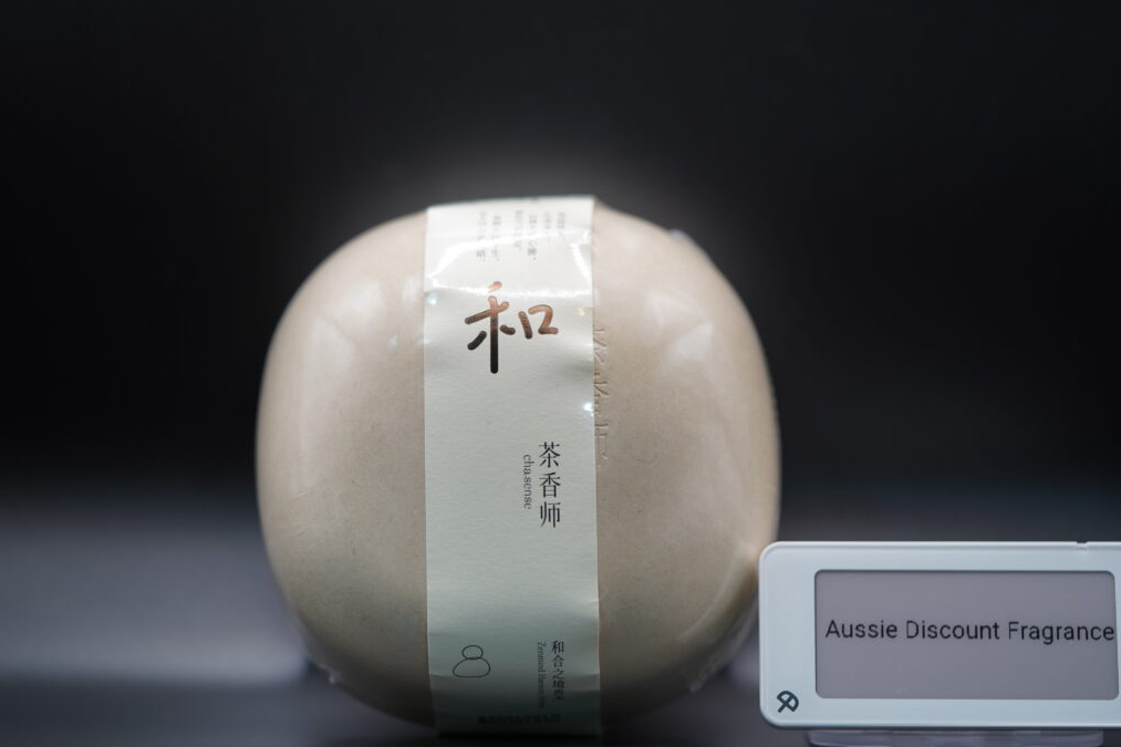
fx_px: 2833
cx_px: 556
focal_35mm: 91
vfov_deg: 15.0
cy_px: 376
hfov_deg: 22.4
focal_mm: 90
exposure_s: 1/100
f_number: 2.8
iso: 200
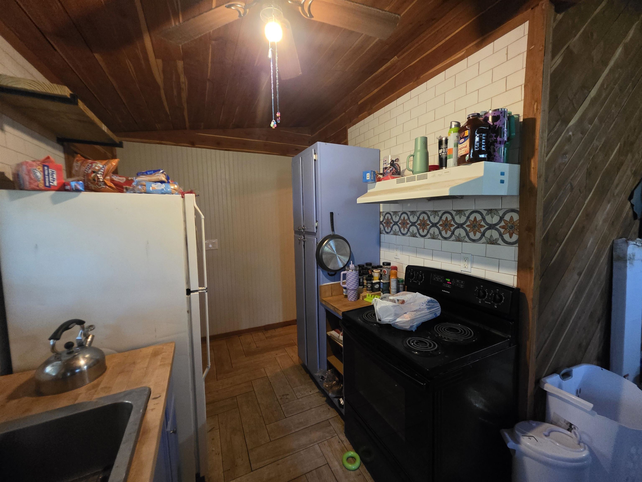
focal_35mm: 13
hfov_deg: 106.2
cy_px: 241
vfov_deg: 89.9
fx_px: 241
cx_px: 321
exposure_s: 1/60
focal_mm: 2.2
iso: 1250
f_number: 1.9
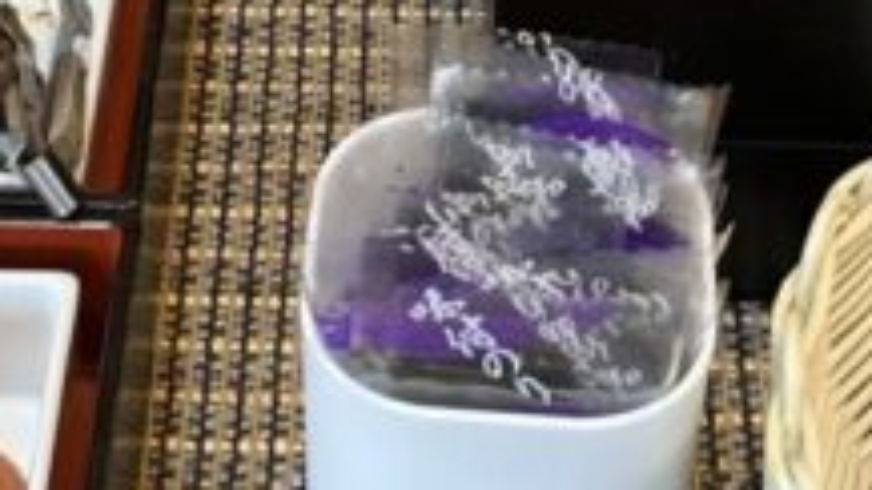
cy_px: 153
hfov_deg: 20.7
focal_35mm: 103
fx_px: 2381
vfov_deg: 11.7
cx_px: 311
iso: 250
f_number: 1.8
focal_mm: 3.99
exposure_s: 1/50
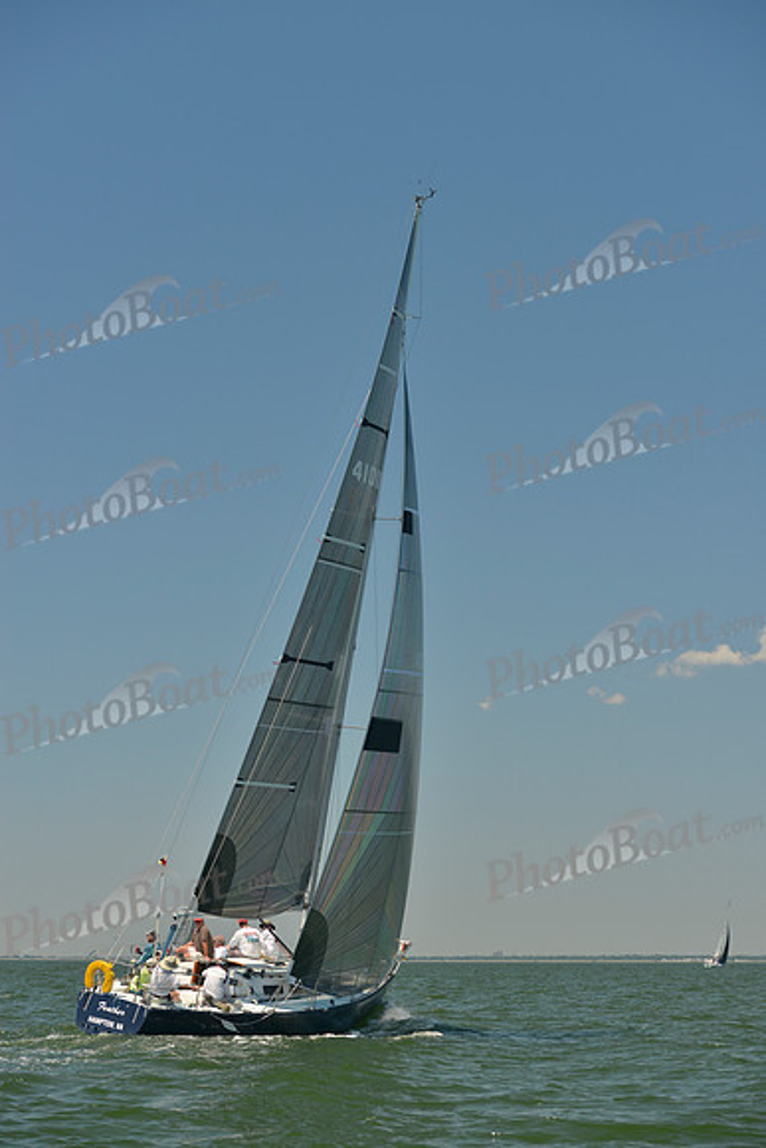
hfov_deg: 19.5
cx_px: 383
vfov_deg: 28.8
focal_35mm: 70
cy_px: 574
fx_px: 2233
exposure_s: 1/640
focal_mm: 70
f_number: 6.3
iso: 200
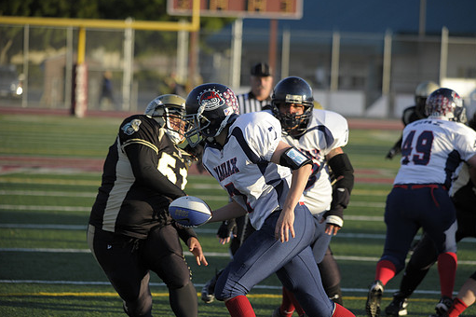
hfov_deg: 7.9
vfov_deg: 5.3
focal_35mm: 261
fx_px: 3449
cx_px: 265
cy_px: 174
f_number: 5.6
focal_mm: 230
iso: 640
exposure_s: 1/1000
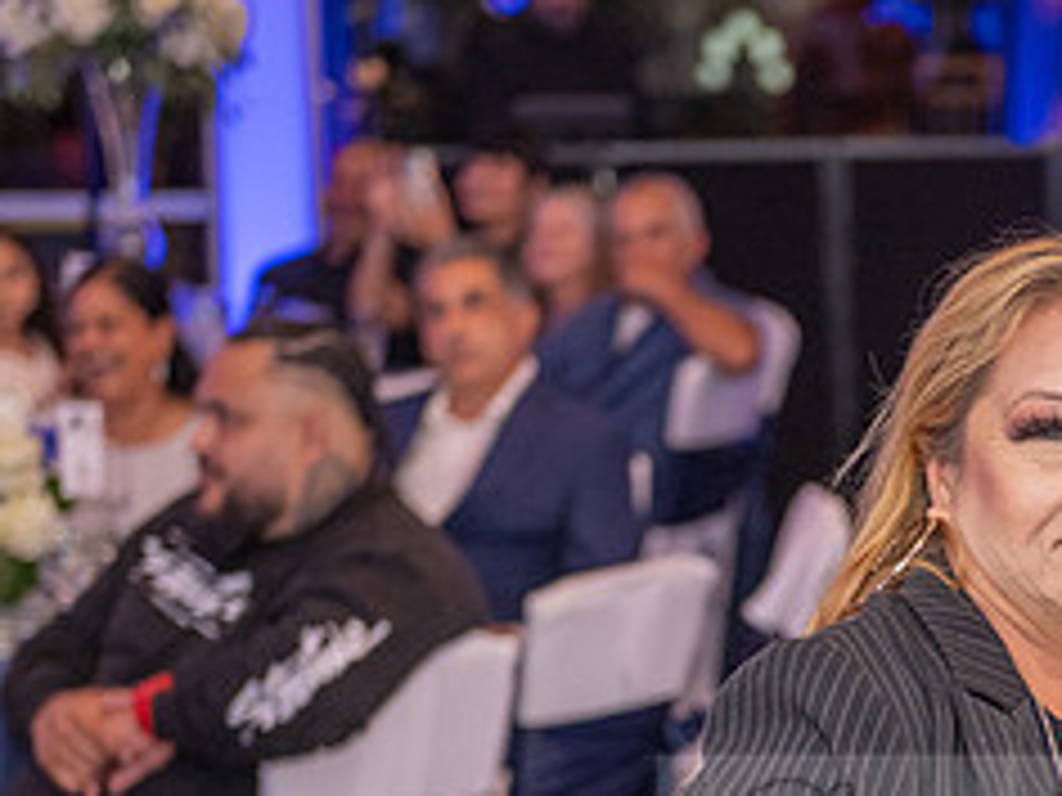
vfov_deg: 9.4
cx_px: 1048
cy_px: 861
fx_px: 4786
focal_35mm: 156
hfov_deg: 12.5
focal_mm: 66
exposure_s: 1/200
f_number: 3.5
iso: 1600
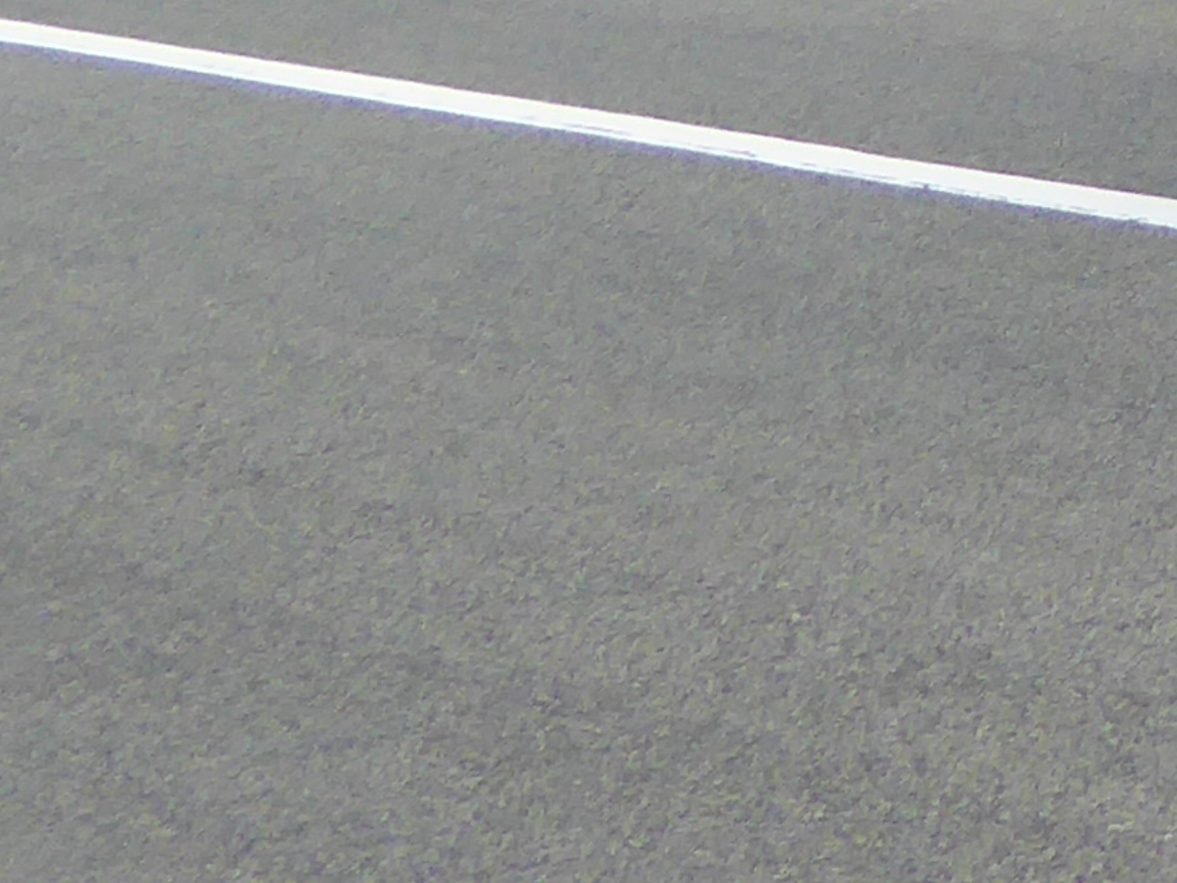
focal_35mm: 140
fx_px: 4762
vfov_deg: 9.5
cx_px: 3120
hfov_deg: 11.0
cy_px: -1211
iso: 100
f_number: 3.3
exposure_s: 1/500
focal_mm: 4.3
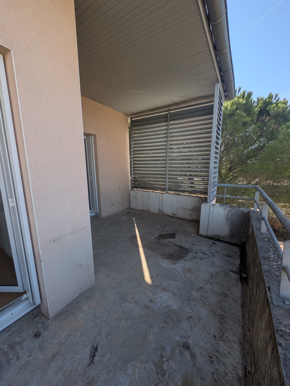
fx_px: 156
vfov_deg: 102.0
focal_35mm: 14
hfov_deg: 85.7
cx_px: 145
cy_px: 193
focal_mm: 1.83
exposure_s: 1/1046
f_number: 2.2
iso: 48
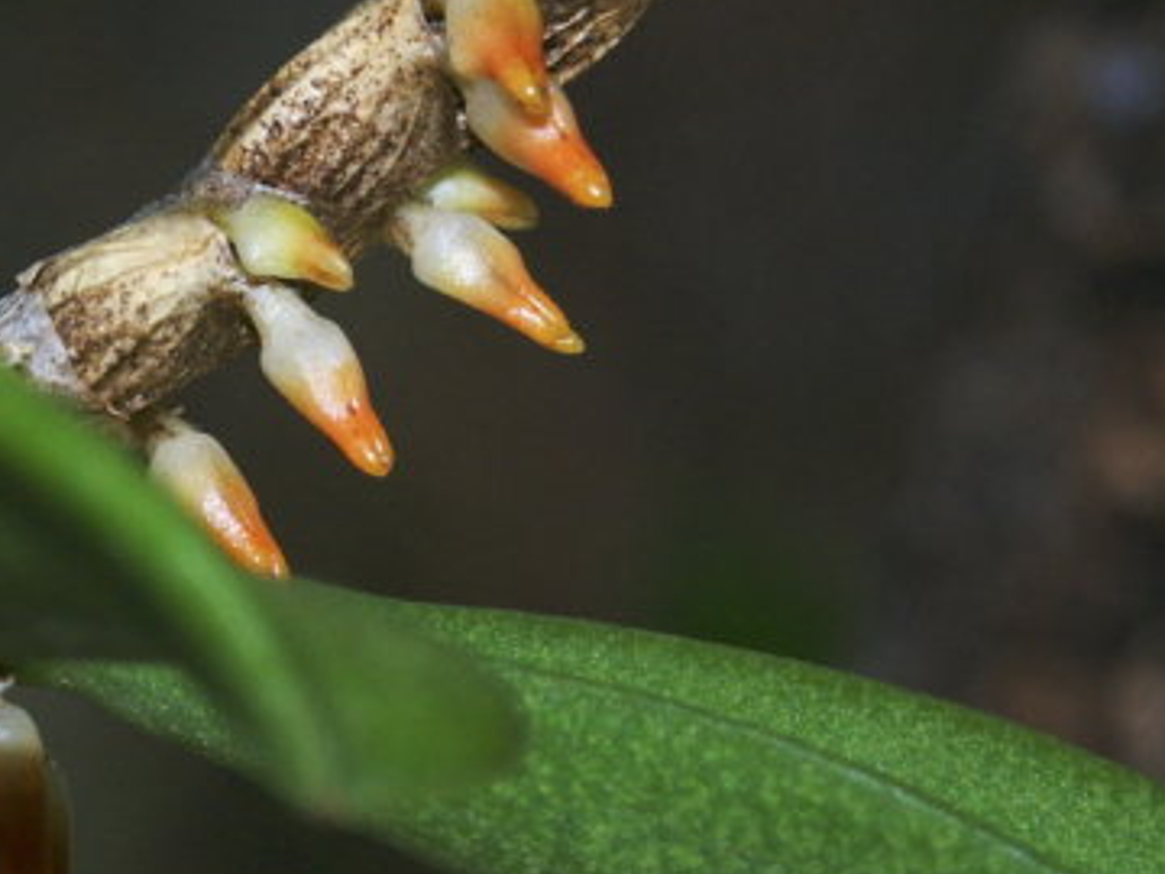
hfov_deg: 4.5
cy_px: 282
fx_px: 14976
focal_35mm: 445
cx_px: 311
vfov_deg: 3.3
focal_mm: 50.69
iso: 100
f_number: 6.7
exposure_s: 1/180
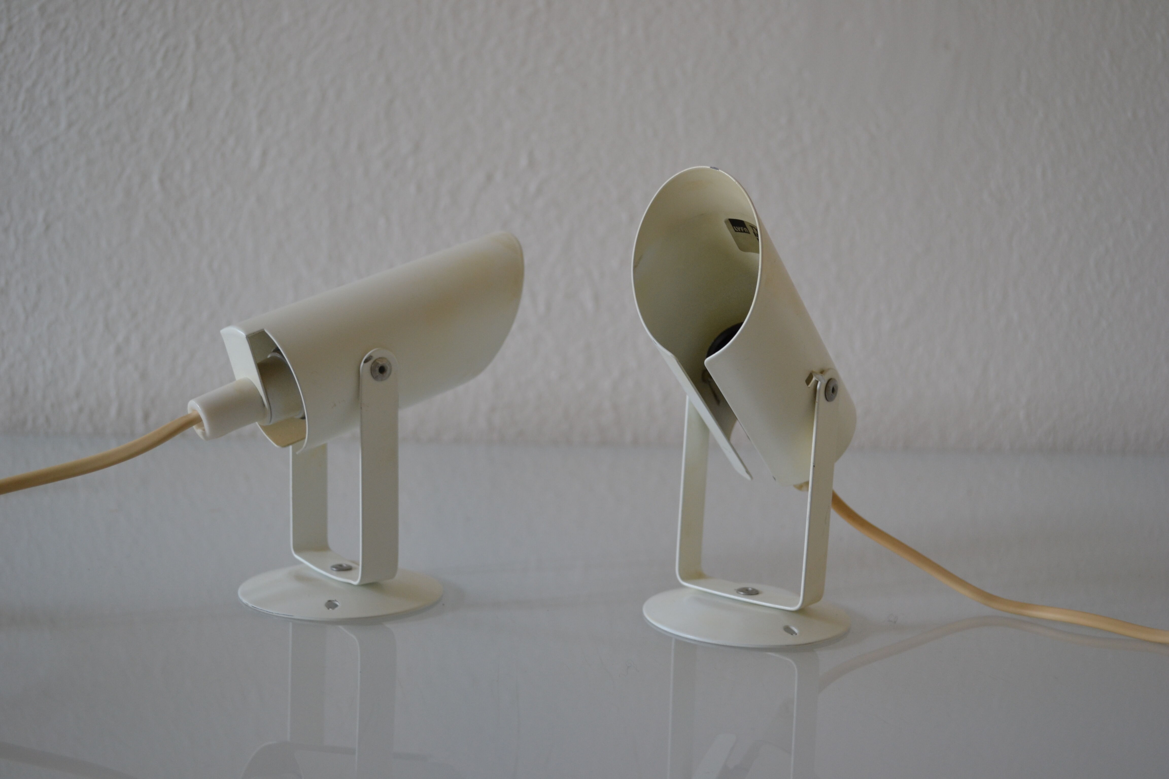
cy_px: 390
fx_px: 1266
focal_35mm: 39
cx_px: 584
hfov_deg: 49.6
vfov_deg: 34.2
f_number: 4.2
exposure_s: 1/50
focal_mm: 26
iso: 400
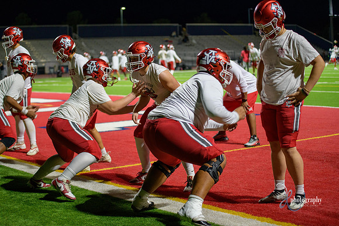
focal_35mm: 70
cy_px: 113
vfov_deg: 19.5
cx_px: 170
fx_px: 659
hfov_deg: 28.8
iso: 1250
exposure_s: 1/250
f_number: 2.8
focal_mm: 70
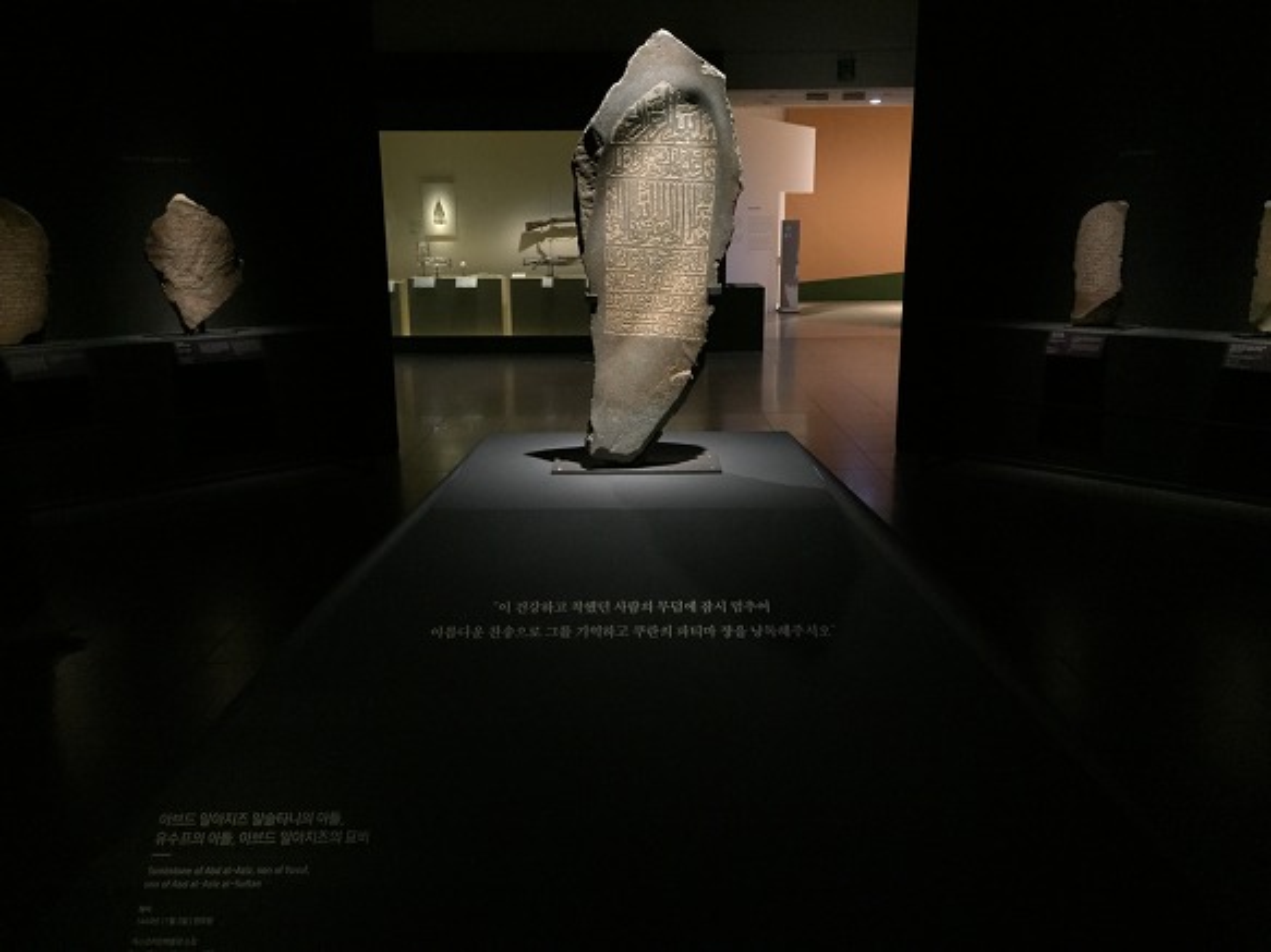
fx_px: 1065
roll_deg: +0.0
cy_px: 476
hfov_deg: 61.7
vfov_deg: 48.2
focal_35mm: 29
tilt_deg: -11.5
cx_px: 636
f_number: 2.2
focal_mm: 4.15
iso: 200
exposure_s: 1/30
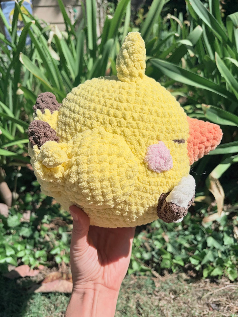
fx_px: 238
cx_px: 119
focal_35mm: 26
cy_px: 158
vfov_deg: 67.3
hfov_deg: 53.1
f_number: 1.6
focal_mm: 5.96
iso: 50
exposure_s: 1/10101
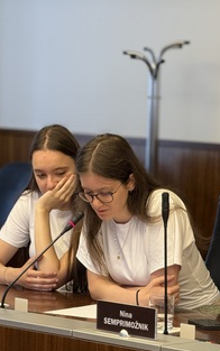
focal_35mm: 183
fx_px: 1753
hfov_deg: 7.2
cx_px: 184
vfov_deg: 11.4
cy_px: 185
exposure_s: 1/50
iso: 160
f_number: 2.8
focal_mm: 15.66
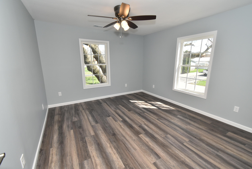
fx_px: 105
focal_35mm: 15
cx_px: 126
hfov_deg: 100.3
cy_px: 84
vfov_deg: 77.4
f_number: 10
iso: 400
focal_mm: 10
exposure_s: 1/80
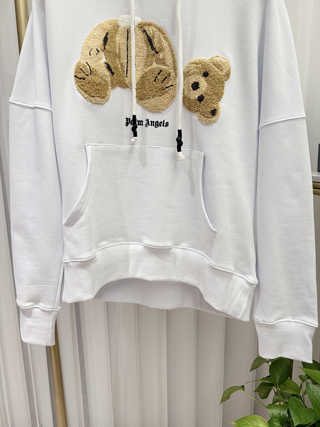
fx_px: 296
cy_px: 214
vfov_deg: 71.6
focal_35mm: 24
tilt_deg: -11.4
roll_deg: +0.8
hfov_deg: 56.8
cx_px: 160
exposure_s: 1/50
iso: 160
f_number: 1.78
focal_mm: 6.76
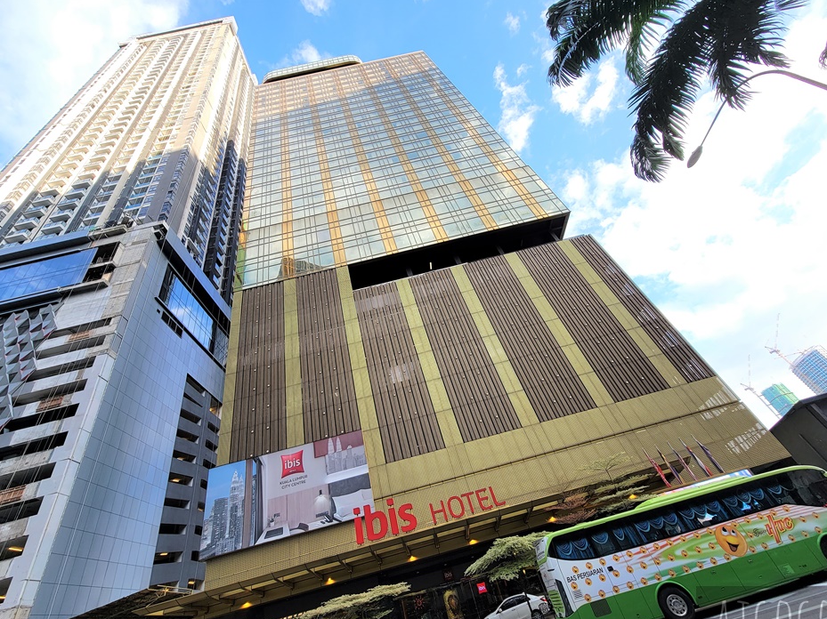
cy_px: 330
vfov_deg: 85.5
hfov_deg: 102.1
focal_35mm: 14
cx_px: 402
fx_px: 334
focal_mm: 2.2
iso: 50
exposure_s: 1/235
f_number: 2.2
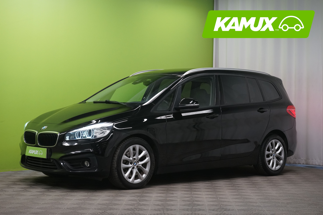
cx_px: 162
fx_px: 610
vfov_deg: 20.0
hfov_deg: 29.7
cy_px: 108
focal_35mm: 68
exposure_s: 1/25
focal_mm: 68
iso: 2000
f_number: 9
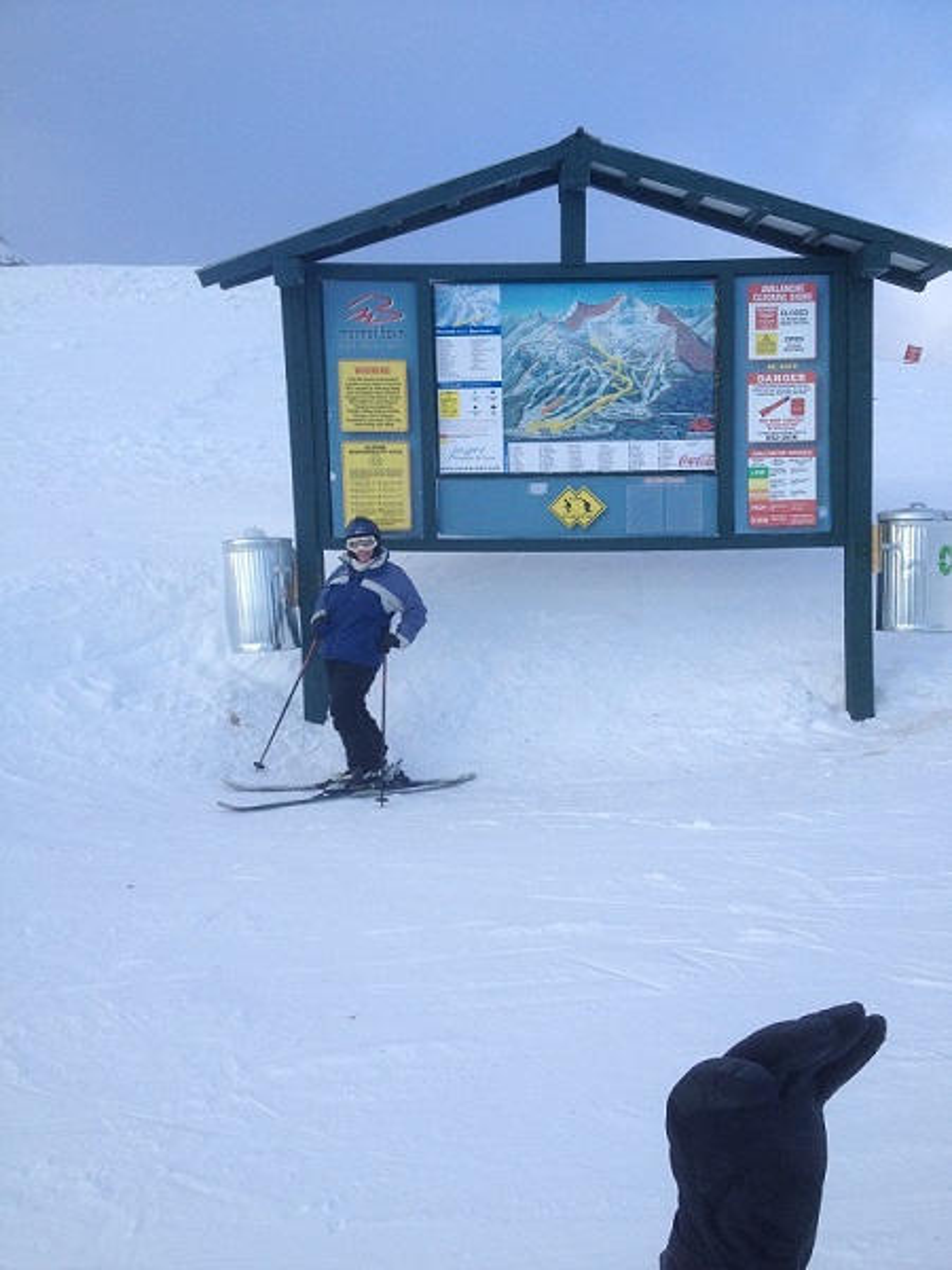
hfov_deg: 40.7
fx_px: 1283
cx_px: 476
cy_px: 635
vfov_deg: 52.6
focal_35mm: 35
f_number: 2.4
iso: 50
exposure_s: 1/699
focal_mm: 4.28
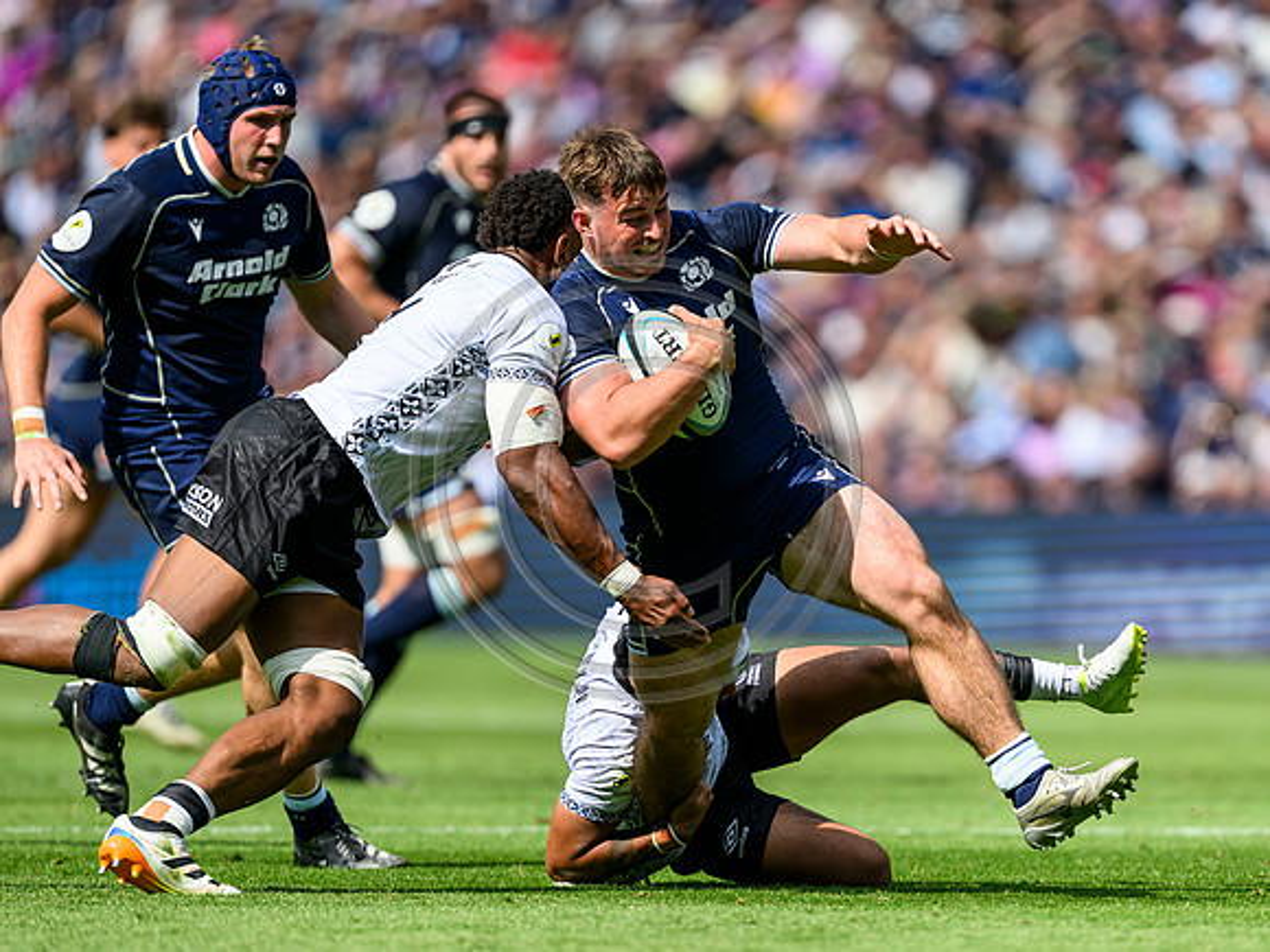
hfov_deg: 3.3
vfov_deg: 2.5
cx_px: 807
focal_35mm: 598
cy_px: 611
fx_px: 21944
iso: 320
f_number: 2.8
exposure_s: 1/5000
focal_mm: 400
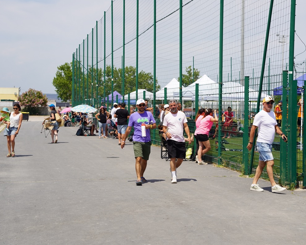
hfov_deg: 25.1
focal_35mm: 76
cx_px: 183
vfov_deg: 20.2
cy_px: 119
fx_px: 687
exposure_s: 1/800
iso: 100
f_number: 5
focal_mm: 62.7
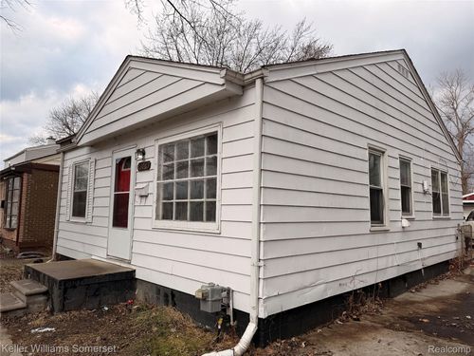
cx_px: 237
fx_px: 329
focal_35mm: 24
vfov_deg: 56.8
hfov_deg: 71.6
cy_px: 178
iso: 80
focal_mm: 6.76
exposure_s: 1/3953
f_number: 1.78
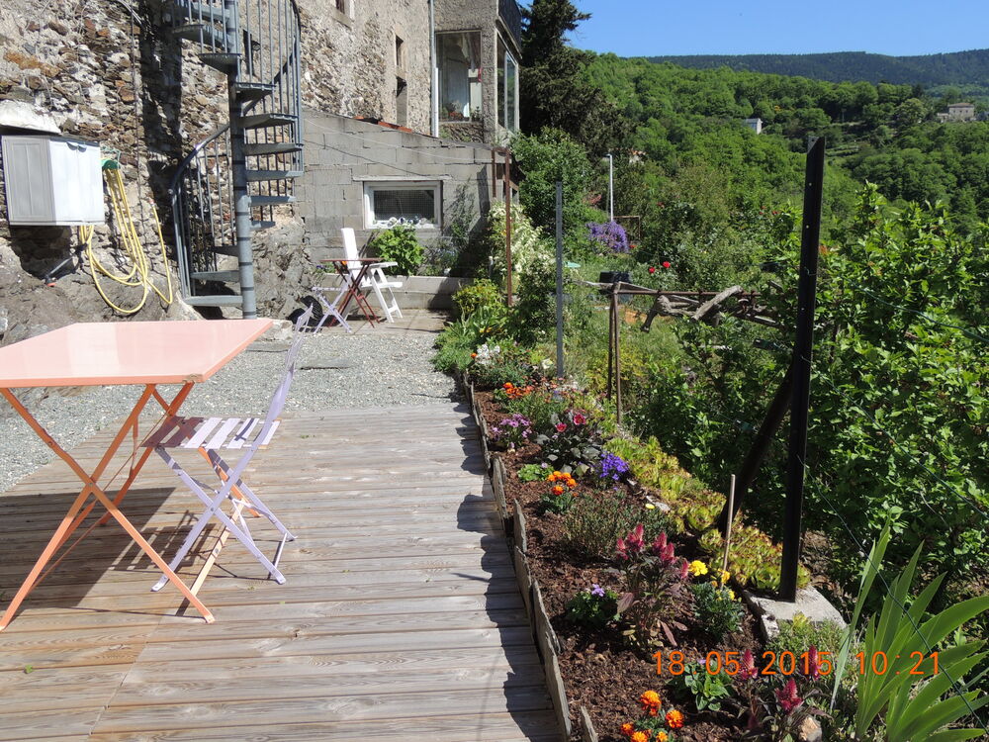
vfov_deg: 46.8
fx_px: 857
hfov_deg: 60.0
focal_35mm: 30
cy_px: 371
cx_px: 494
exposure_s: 1/1000
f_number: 3.1
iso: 100
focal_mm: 5.3
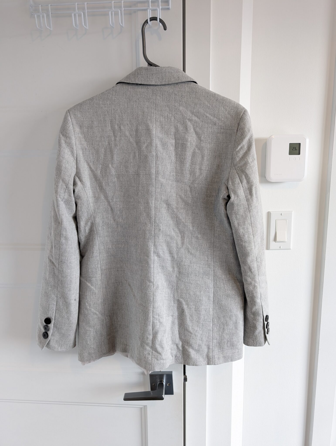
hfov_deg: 56.9
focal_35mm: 24
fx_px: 310
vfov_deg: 71.5
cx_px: 168
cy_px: 223
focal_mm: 6.9
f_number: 1.68
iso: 164
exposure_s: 1/120
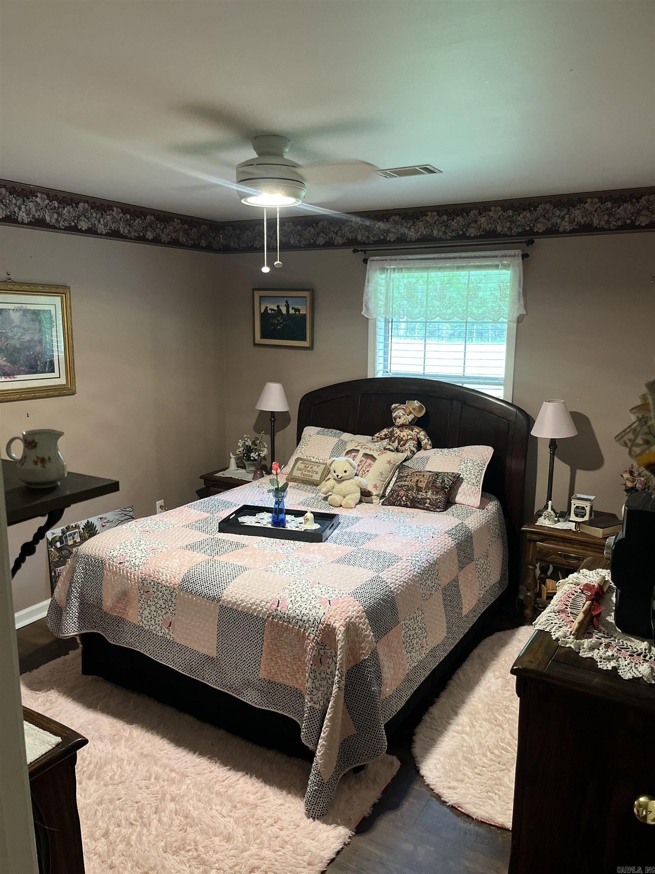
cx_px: 328
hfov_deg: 53.1
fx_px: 656
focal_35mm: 26
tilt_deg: -10.0
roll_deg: -0.8
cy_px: 437
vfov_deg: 67.3
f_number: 1.6
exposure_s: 1/60
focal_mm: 5.1
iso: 320
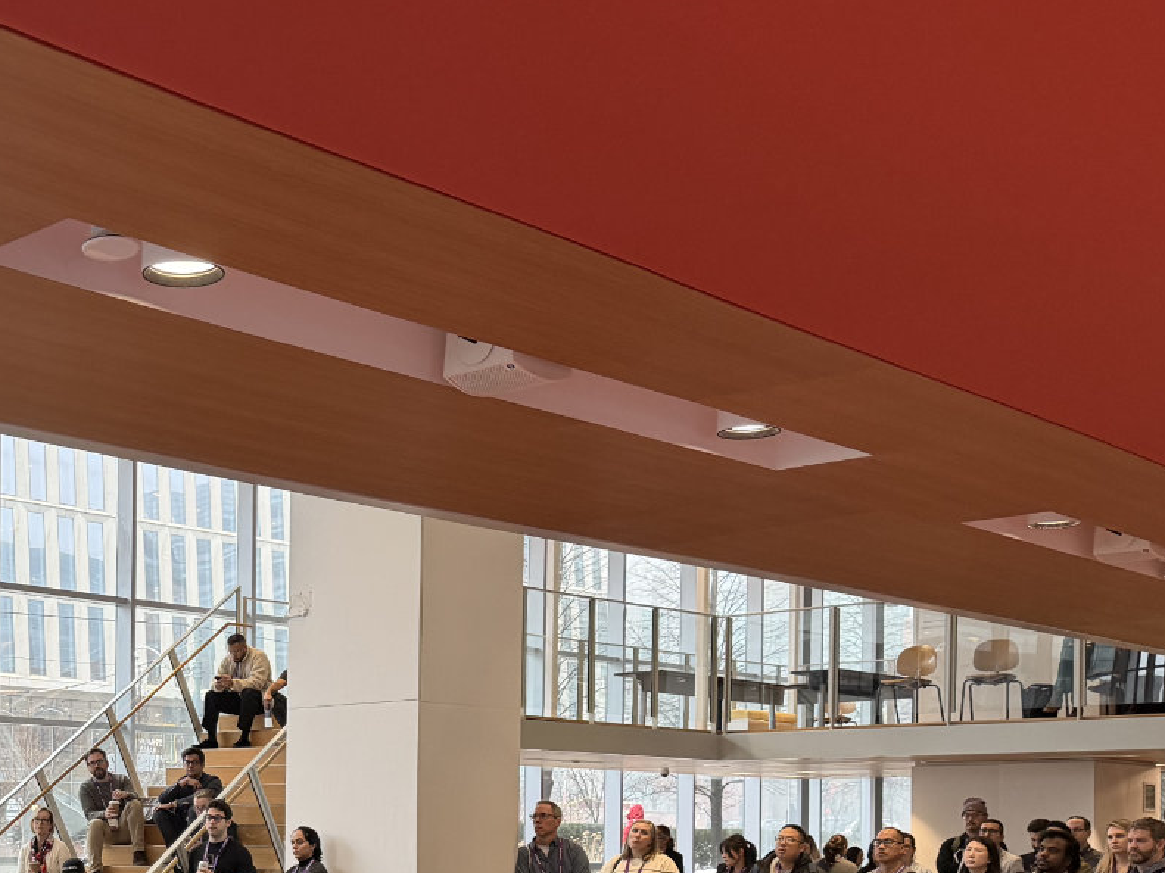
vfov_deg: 27.3
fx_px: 1716
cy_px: 816
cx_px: 115
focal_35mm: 51
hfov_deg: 35.3
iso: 250
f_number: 1.8
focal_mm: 6.8
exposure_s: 1/120
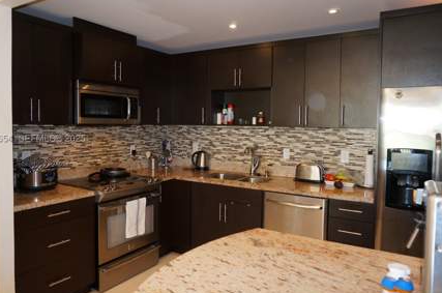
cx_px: 211
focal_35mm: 27
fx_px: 331
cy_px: 140
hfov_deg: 67.4
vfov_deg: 47.7
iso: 400
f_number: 4
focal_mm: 16
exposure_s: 1/60
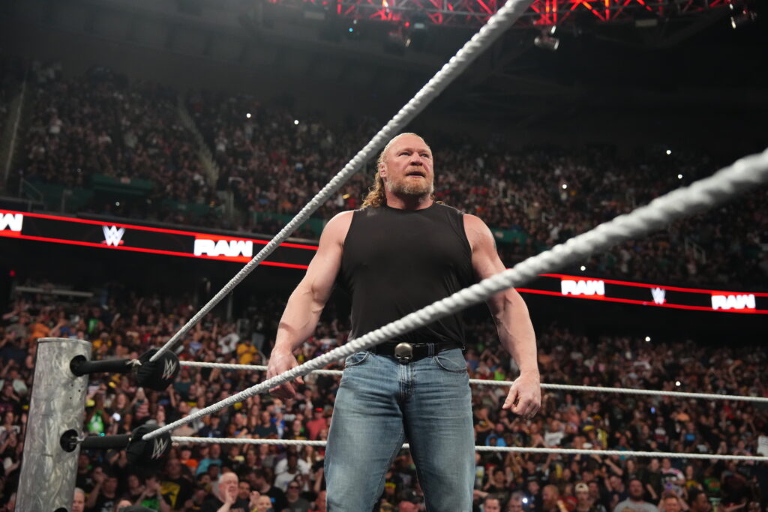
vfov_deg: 31.9
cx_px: 384
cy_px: 256
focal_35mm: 42
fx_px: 896
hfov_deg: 46.4
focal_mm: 42
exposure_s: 1/1000
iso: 6400
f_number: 2.8
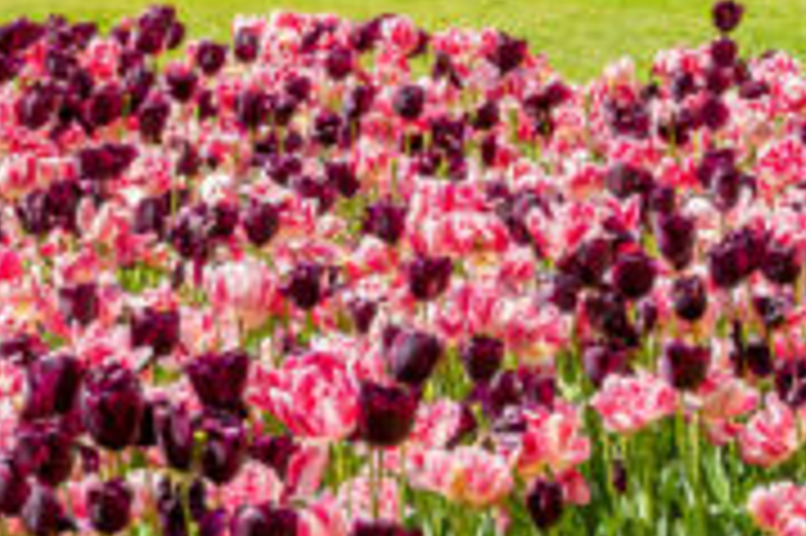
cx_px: -329
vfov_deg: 6.5
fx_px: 4693
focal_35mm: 210
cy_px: -34
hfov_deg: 9.6
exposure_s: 1/320
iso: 100
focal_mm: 25
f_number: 11
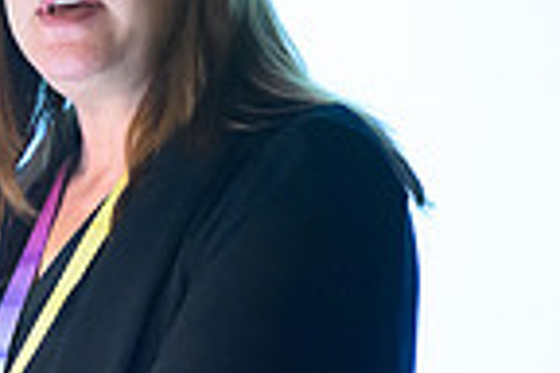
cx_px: -539
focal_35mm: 846
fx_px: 13159
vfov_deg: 1.6
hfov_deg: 2.4
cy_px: 237
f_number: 2.8
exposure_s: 1/100
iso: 8000
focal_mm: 185
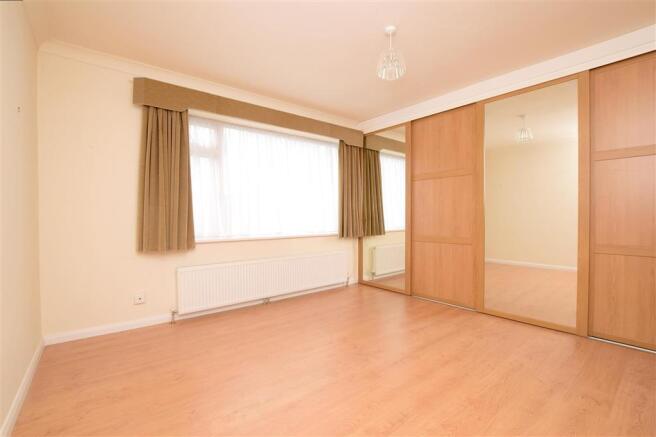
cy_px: 218
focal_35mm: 15
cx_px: 328
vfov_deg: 77.3
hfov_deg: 100.4
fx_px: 273
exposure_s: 1/13
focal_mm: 10
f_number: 8
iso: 400
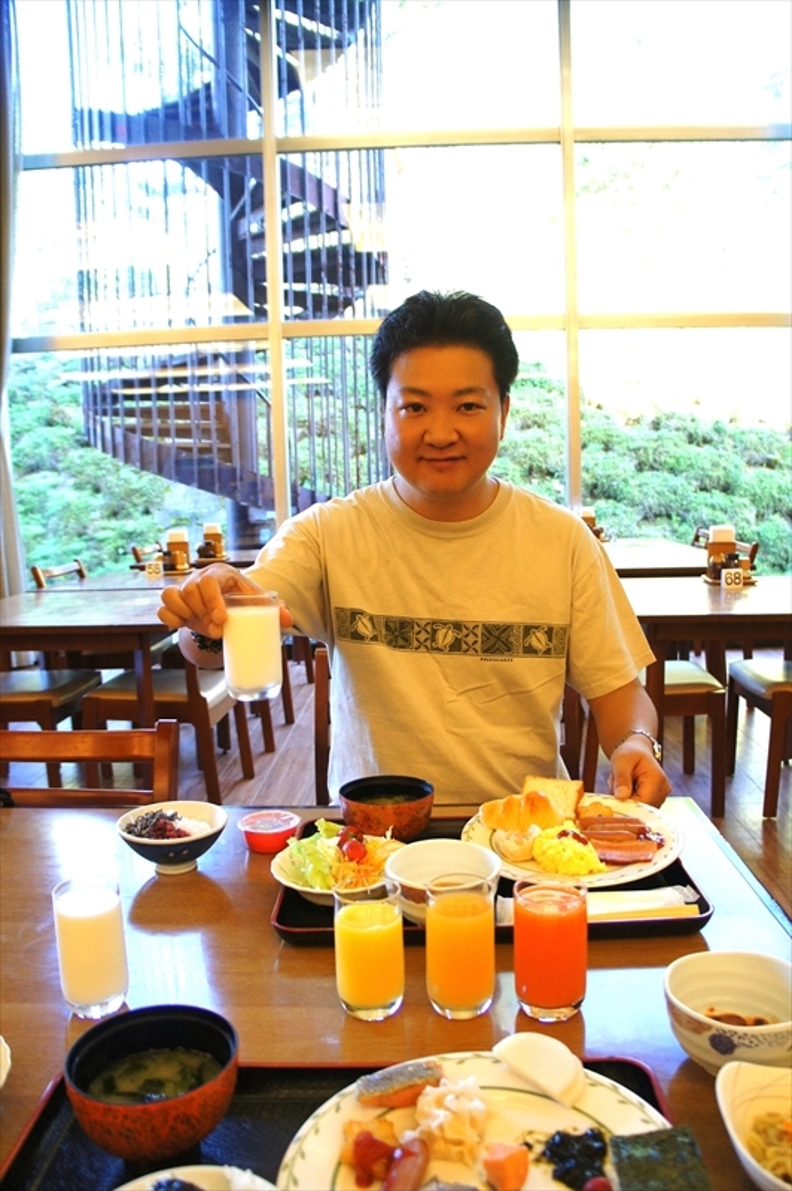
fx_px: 892
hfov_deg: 47.9
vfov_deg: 67.4
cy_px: 596
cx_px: 396
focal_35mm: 27
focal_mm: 18
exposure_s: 1/160
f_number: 4
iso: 1600
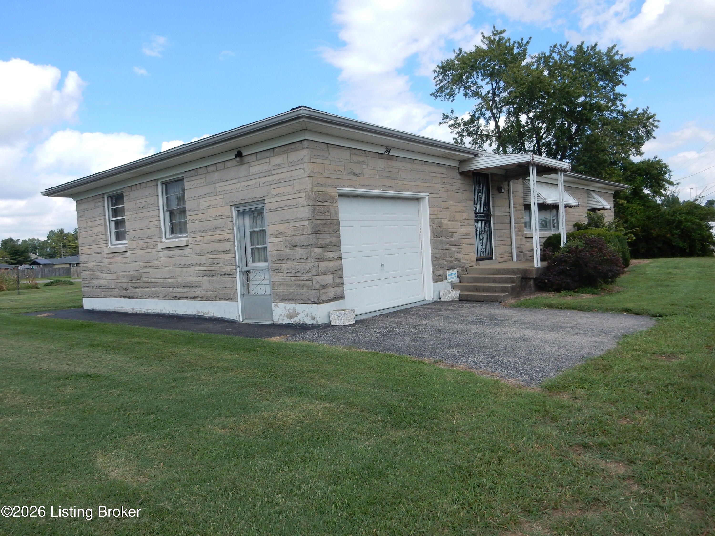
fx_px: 516
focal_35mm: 25
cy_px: 268
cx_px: 358
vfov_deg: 54.9
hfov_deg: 69.4
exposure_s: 1/1000
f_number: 3.7
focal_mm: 4.5
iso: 125
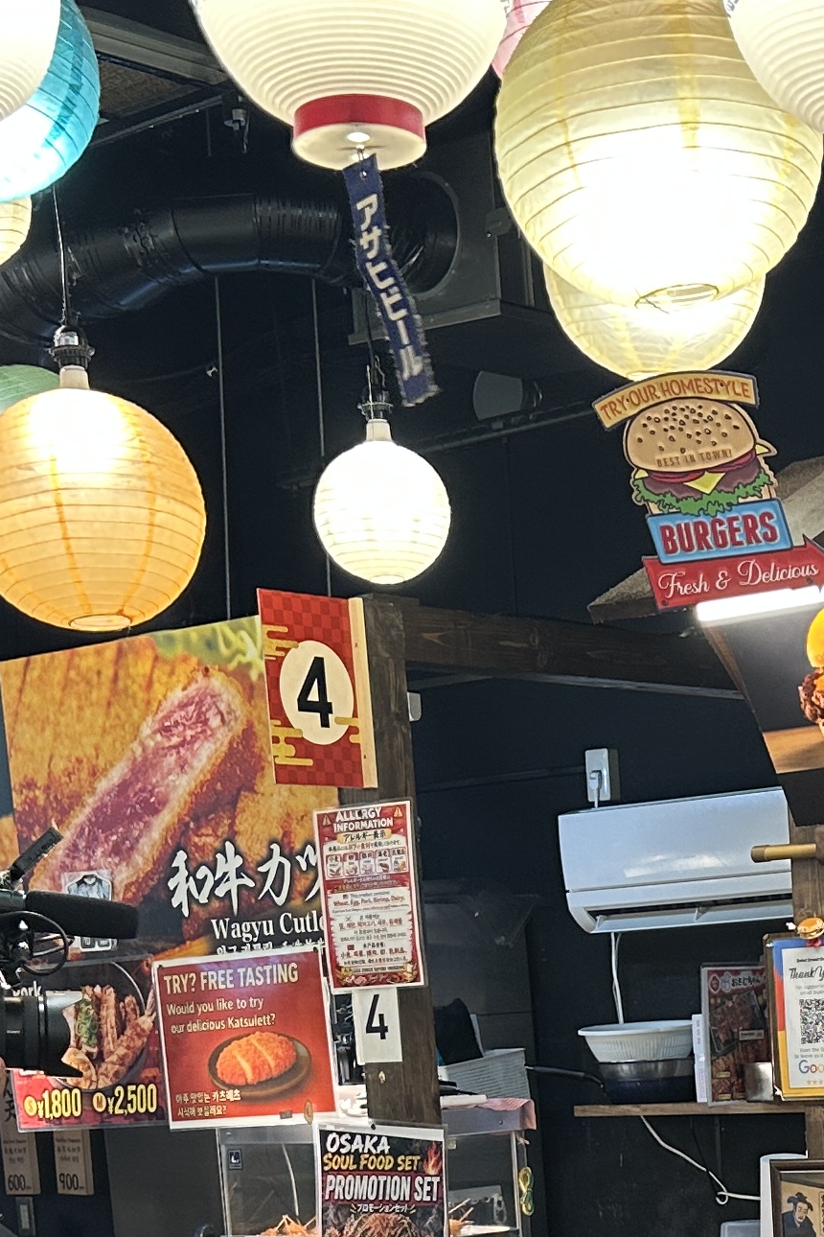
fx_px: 2678
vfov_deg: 24.4
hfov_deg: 17.2
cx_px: 777
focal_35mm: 78
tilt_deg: -7.1
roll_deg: +3.8
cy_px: 1326
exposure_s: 1/60
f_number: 1.78
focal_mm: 6.86
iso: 125
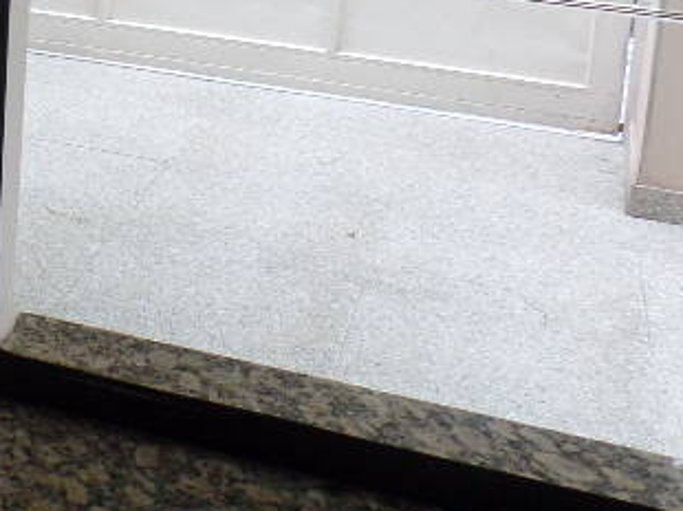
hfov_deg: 22.9
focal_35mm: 76
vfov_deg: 18.2
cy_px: -128
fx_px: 1498
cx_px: -198
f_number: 3.2
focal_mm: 4.1
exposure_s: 1/45
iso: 80
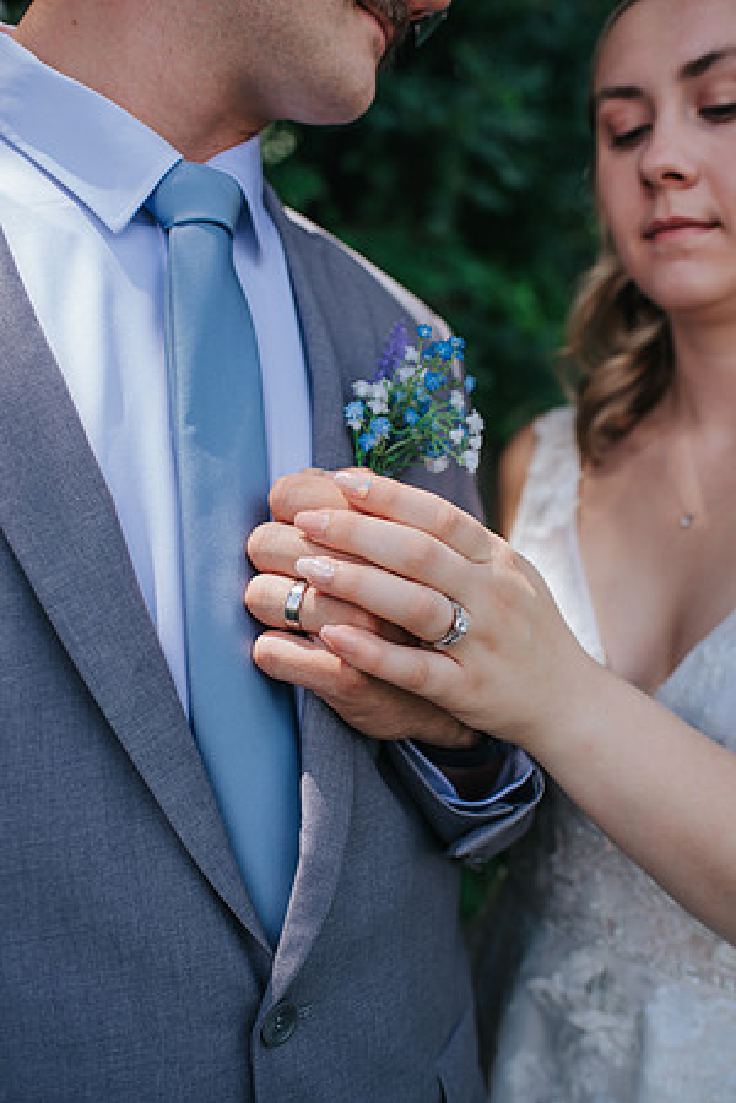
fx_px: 1073
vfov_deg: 54.4
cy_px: 552
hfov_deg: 37.9
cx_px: 368
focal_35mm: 35
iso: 100
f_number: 2.8
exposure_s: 1/500
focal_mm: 35
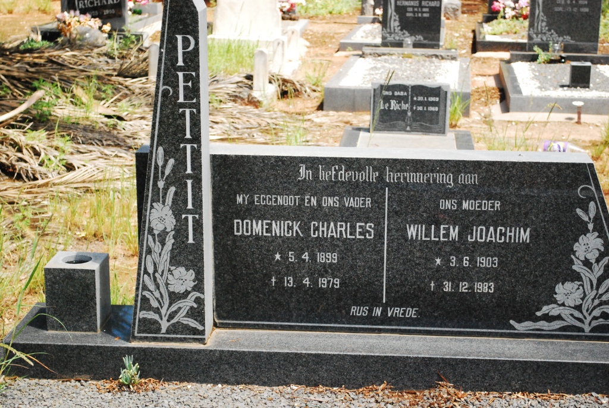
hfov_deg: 29.8
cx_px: 304
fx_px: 1143
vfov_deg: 20.2
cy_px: 204
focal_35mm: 68
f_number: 5.3
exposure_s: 1/2000
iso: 1600
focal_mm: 45
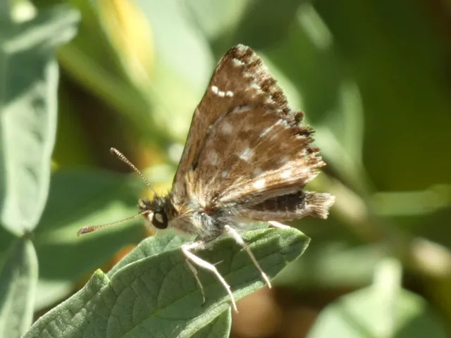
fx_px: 4026
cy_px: 169
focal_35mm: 309
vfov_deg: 4.8
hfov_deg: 6.4
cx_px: 226
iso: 80
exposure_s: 1/125
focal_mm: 55.4
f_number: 5.6
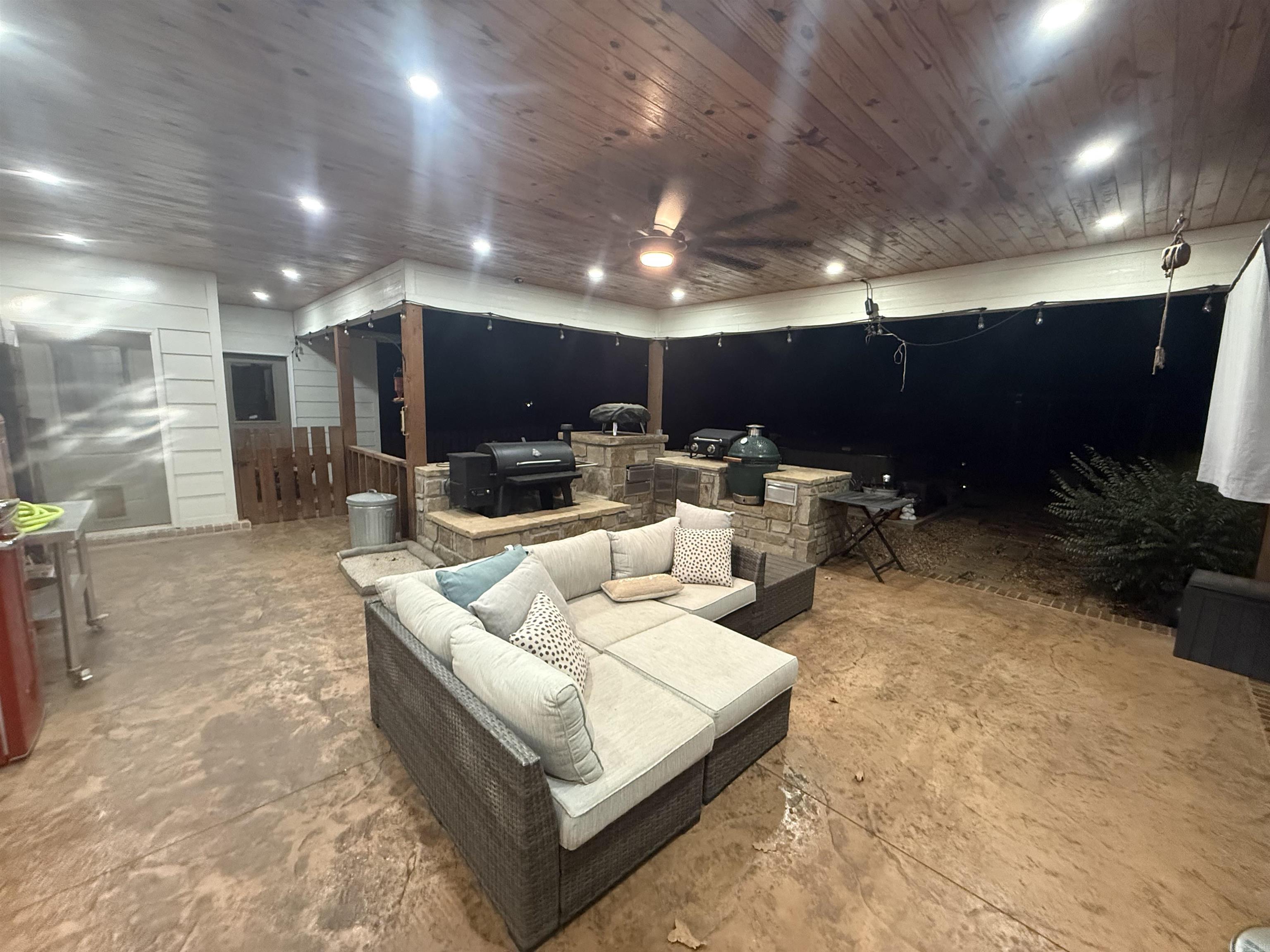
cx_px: 635
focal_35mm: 14
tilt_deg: -6.9
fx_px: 514
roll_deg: -1.3
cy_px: 476
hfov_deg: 102.1
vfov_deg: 85.7
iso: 640
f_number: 2.2
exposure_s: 1/60
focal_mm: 2.22
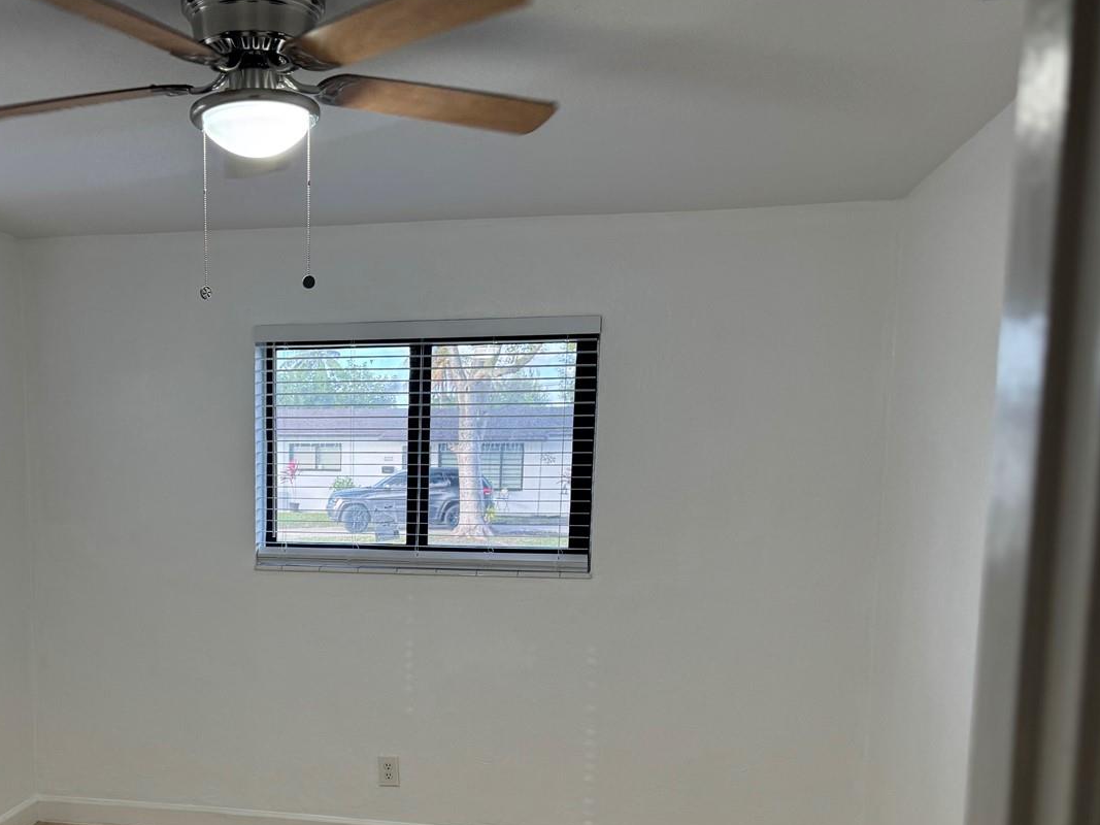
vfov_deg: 38.7
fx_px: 1144
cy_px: 607
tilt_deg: -8.3
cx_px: 319
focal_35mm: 36
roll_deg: -0.8
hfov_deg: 49.9
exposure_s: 1/120
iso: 125
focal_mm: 6.76
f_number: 1.78
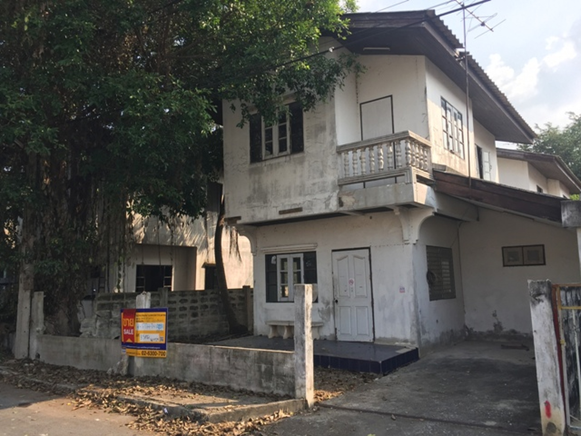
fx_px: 487
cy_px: 218
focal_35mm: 29
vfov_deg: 48.2
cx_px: 290
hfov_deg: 61.7
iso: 32
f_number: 2.2
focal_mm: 4.15
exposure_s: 1/824
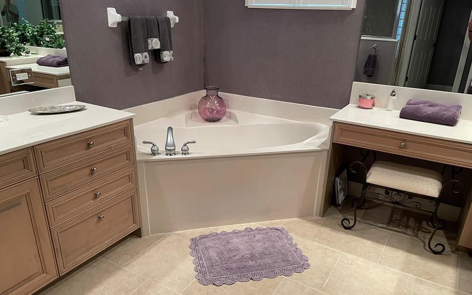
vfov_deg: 44.3
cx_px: 238
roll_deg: -2.5
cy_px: 177
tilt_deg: -23.6
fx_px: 360
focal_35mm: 28
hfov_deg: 66.5
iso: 250
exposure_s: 1/60
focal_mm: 4.2
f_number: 1.6
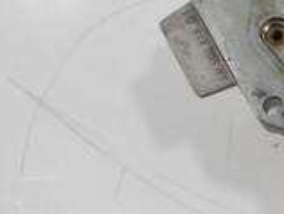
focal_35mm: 91
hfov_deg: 19.1
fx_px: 748
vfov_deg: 16.2
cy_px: 50
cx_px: 413
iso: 800
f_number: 3.6
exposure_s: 1/125
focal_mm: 15
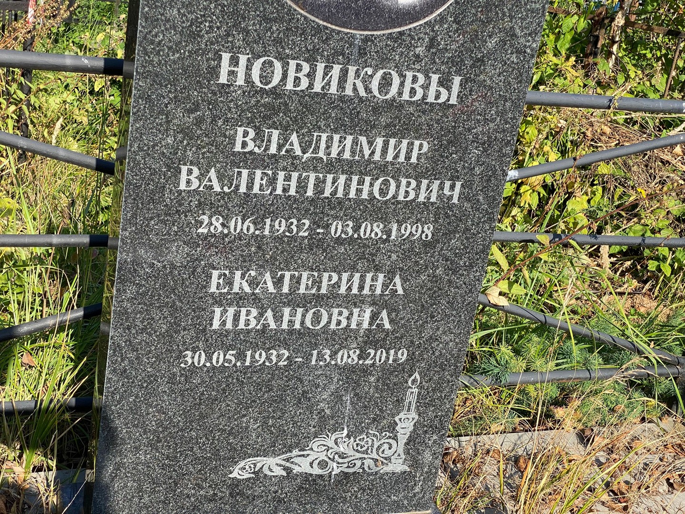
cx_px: 342
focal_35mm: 52
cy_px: 257
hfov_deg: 36.8
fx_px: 1029
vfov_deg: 28.0
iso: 20
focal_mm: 6
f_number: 2
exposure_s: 1/470
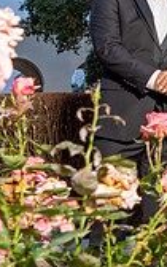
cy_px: 15
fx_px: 772
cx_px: 175
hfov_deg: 12.2
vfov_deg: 19.2
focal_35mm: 106
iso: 400
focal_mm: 24
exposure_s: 1/200
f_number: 4
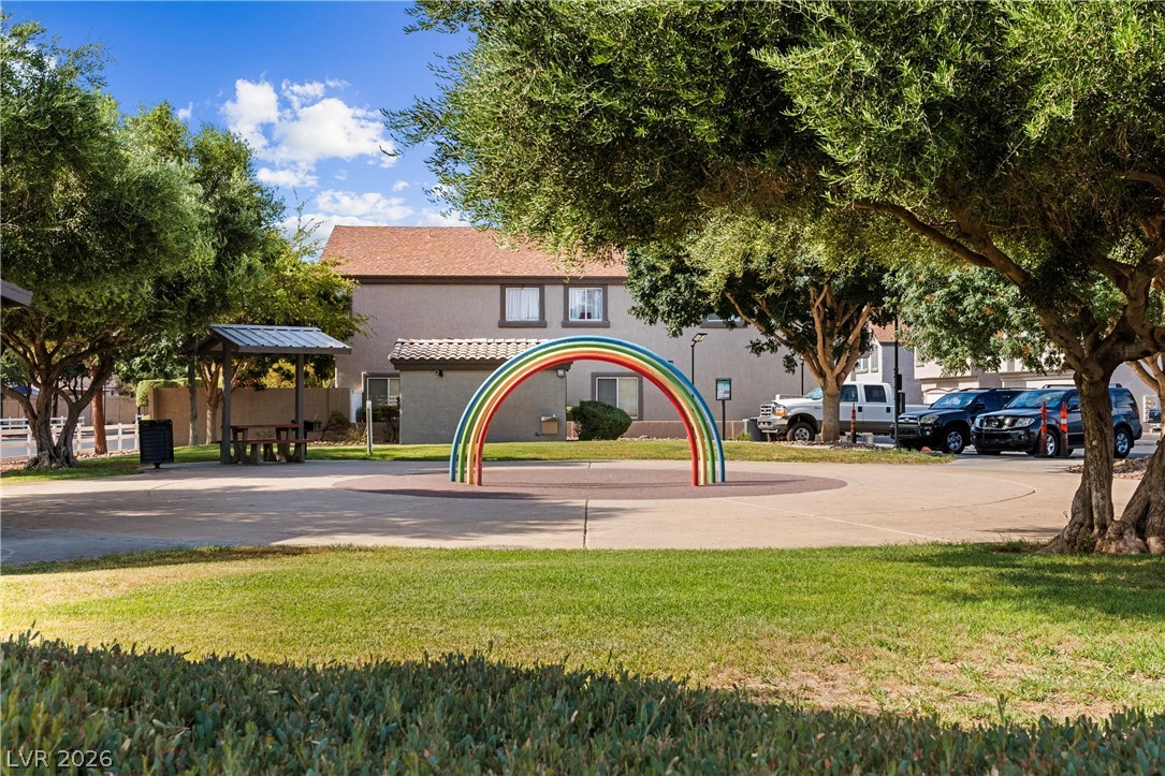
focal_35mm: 42
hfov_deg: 46.4
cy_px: 388
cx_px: 582
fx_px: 1359
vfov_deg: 31.9
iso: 400
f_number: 8
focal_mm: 28
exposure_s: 1/400
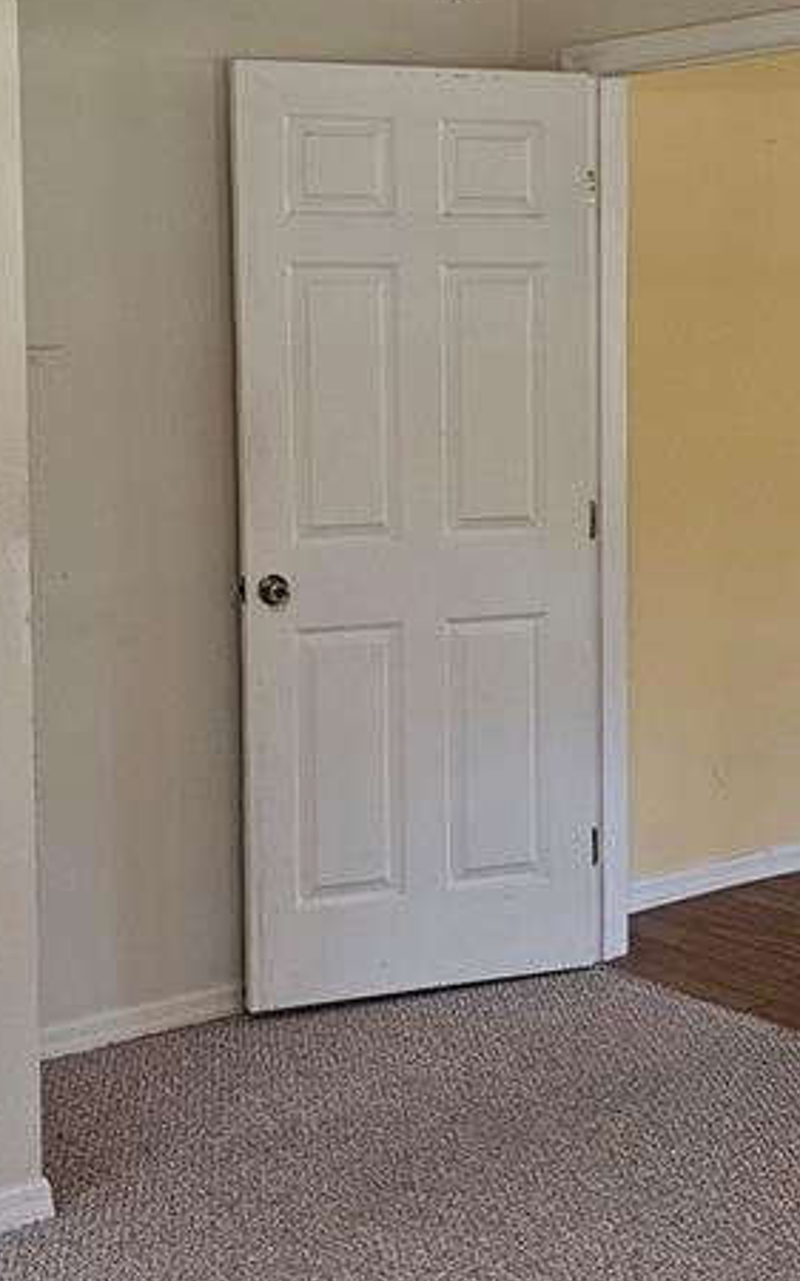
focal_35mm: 65
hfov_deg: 19.9
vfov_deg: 31.4
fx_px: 2269
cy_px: 504
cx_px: 555
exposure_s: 1/120
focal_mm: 6.3
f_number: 1.7
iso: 250
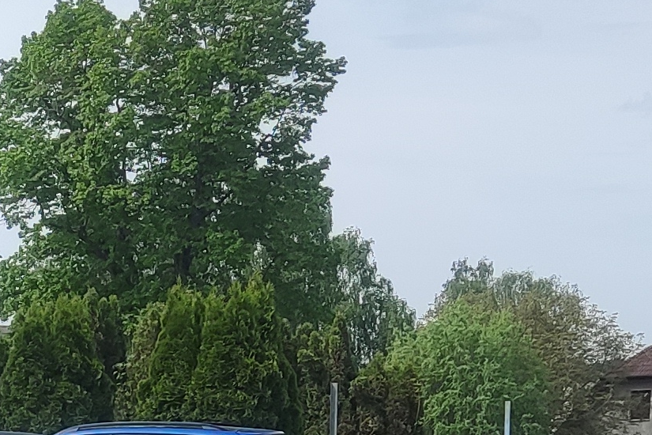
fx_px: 2282
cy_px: 779
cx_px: -186
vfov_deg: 10.3
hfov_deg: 15.5
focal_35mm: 126
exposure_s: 1/1047
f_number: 1.79
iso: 50
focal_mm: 4.71
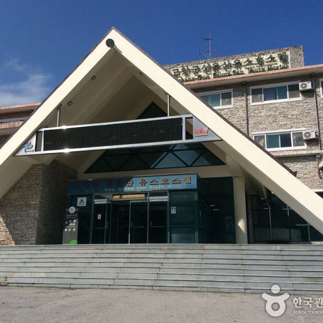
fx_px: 422
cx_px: 144
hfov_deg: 41.8
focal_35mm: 40
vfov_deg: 41.9
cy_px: 160
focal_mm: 3.3
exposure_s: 1/2725
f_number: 2.4
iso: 32
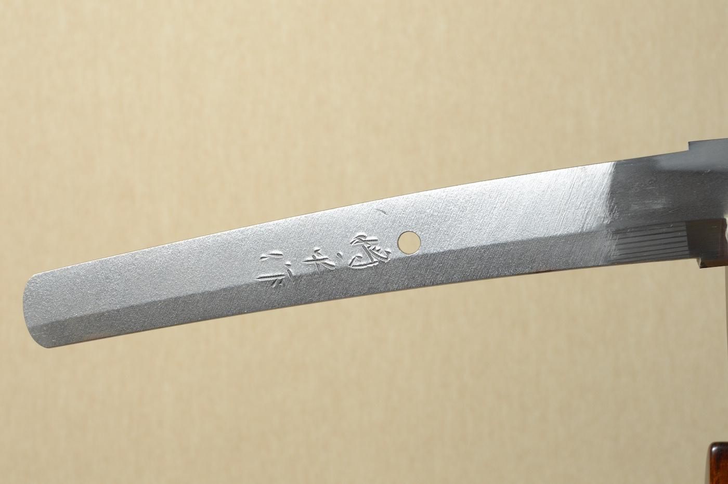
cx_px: 364
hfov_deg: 23.4
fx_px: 1758
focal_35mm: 87
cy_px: 242
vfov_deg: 15.7
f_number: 11
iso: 400
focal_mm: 58
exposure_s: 1/2
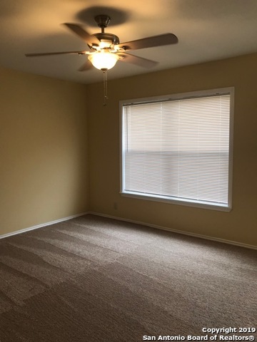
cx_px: 128
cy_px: 171
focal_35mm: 28
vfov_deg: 63.4
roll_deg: +0.6
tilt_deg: -2.3
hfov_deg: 49.7
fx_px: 277
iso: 25
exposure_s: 1/60
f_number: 1.8
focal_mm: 3.99
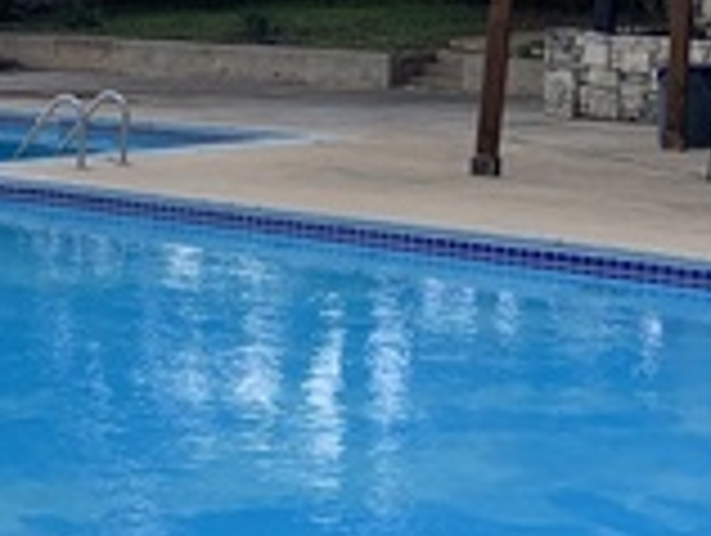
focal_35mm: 105
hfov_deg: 17.4
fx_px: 2160
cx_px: -234
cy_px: 162
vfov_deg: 14.1
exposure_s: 1/1779
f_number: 1.8
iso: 25
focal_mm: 4.25
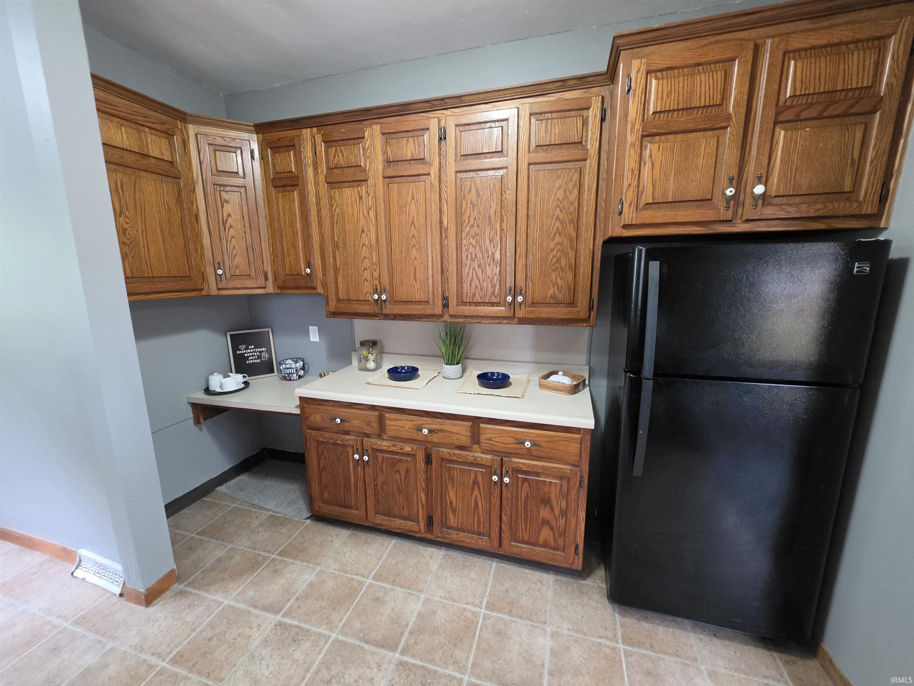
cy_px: 343
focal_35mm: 13
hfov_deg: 106.2
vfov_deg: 89.9
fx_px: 343
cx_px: 457
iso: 640
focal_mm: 2.2
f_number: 1.9
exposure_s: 1/60
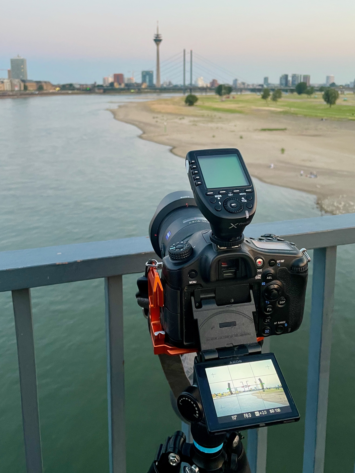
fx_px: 356
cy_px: 236
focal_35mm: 26
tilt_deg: -17.7
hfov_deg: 53.1
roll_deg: -2.7
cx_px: 178
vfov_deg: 67.3
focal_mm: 4.2
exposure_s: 1/60
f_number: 1.6
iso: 160
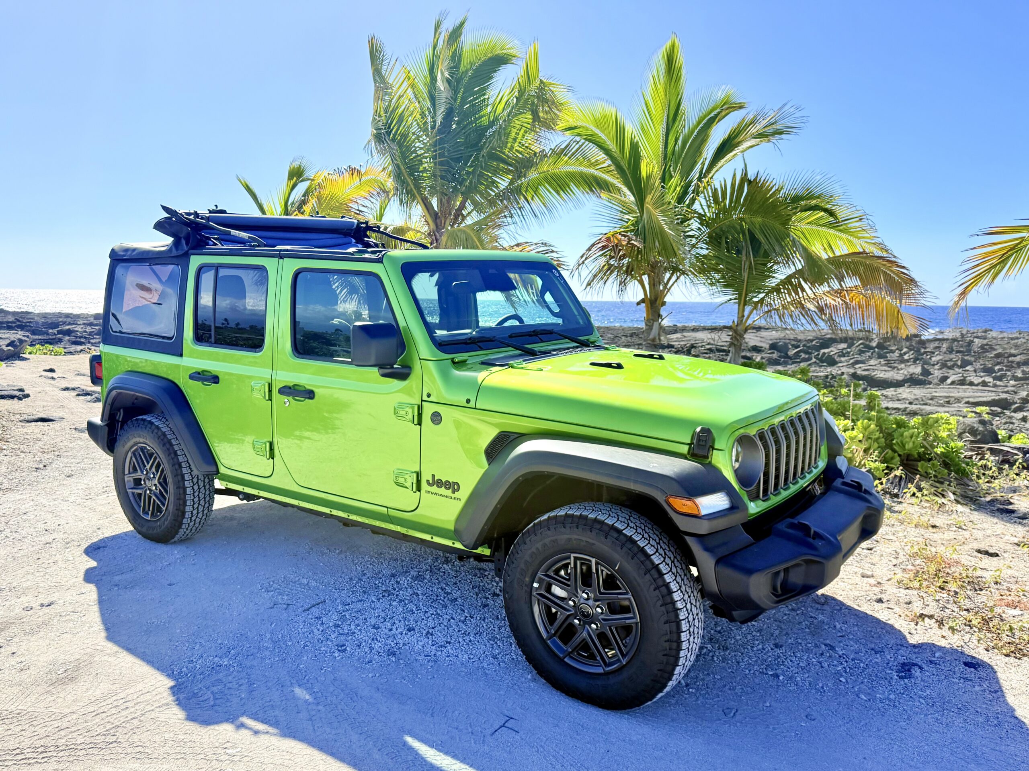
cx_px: 514
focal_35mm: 24
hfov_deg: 71.6
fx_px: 713
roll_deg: -1.2
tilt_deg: -8.8
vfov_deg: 56.8
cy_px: 386
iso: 100
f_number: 1.78
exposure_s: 1/5319
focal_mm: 6.76
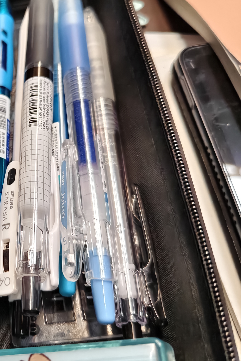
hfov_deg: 28.5
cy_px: 170
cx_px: -5
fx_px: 442
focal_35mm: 44
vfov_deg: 44.5
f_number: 1.88
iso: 1627
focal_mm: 5.56
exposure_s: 1/280
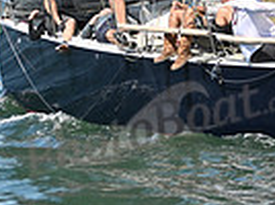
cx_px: 421
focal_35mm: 292
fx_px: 2316
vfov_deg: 5.1
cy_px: -11
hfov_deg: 6.7
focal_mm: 70
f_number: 2.8
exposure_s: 1/2500
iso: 250
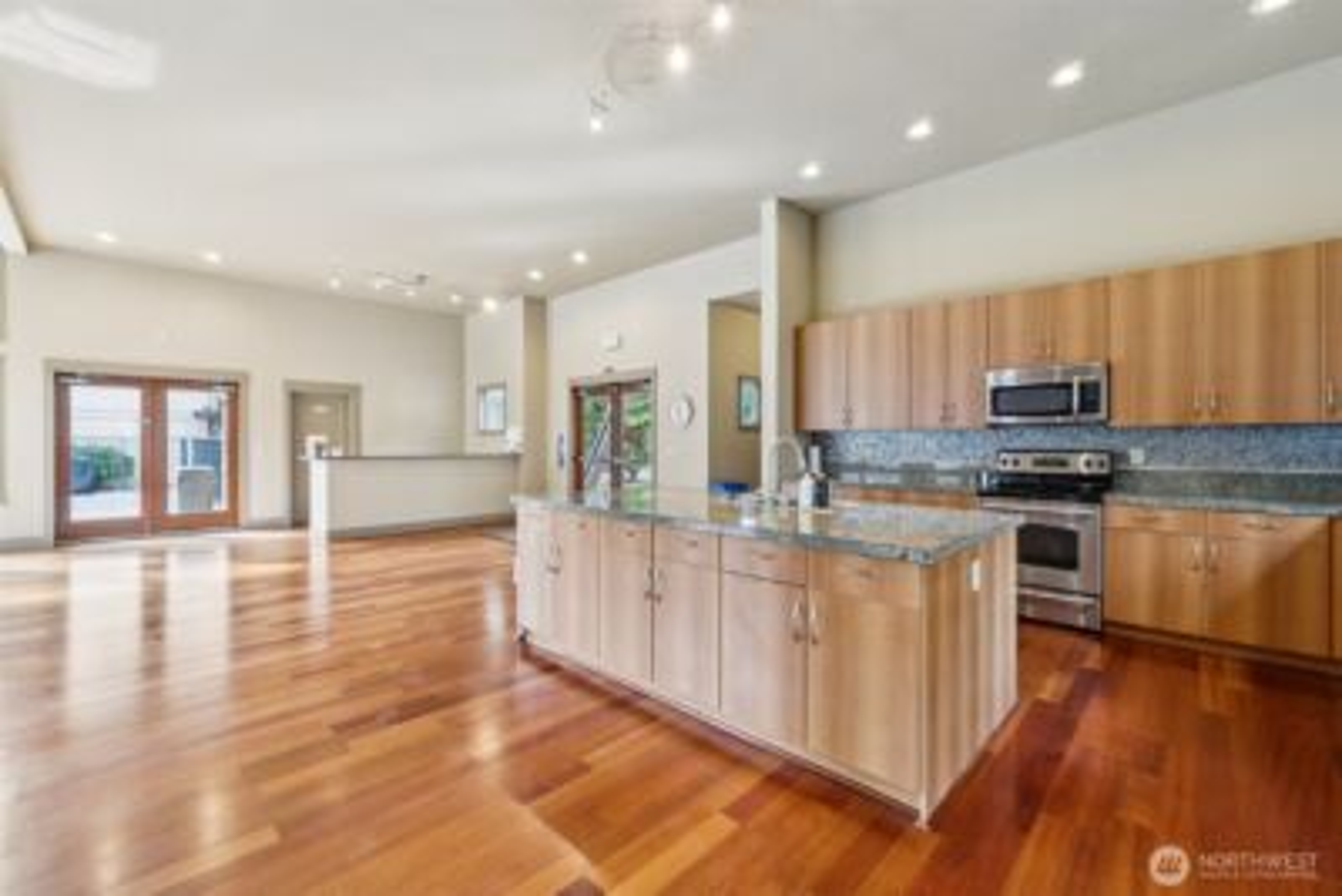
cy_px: 448
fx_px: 559
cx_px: 671
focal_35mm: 15
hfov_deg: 100.4
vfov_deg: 77.4
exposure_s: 1/2.5
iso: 250
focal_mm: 10
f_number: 9
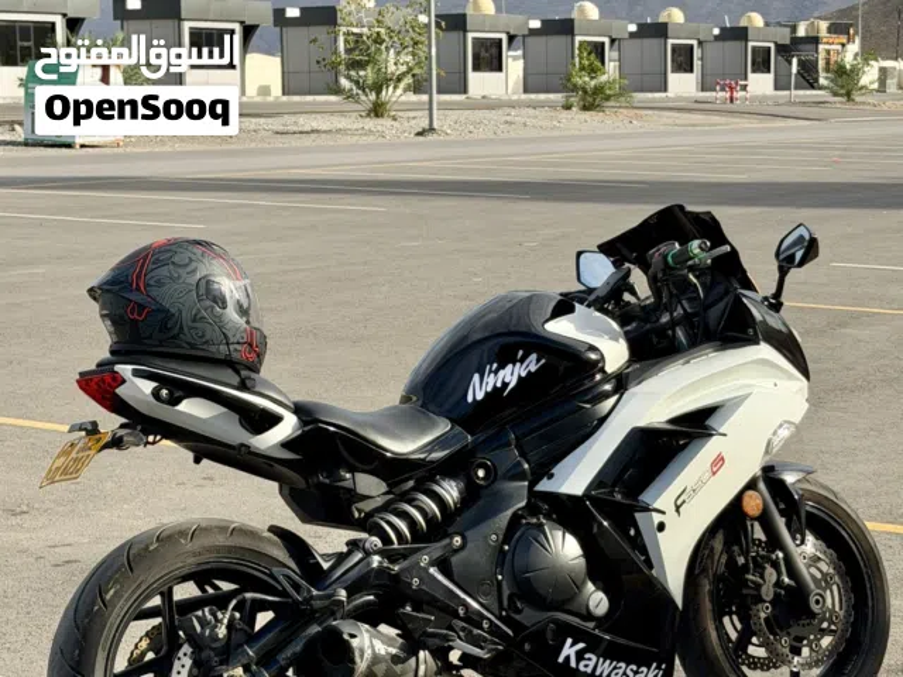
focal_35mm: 48
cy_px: 338
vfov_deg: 30.3
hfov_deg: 39.7
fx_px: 1252
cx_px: 452
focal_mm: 6.76
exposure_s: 1/3378
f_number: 1.78
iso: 64
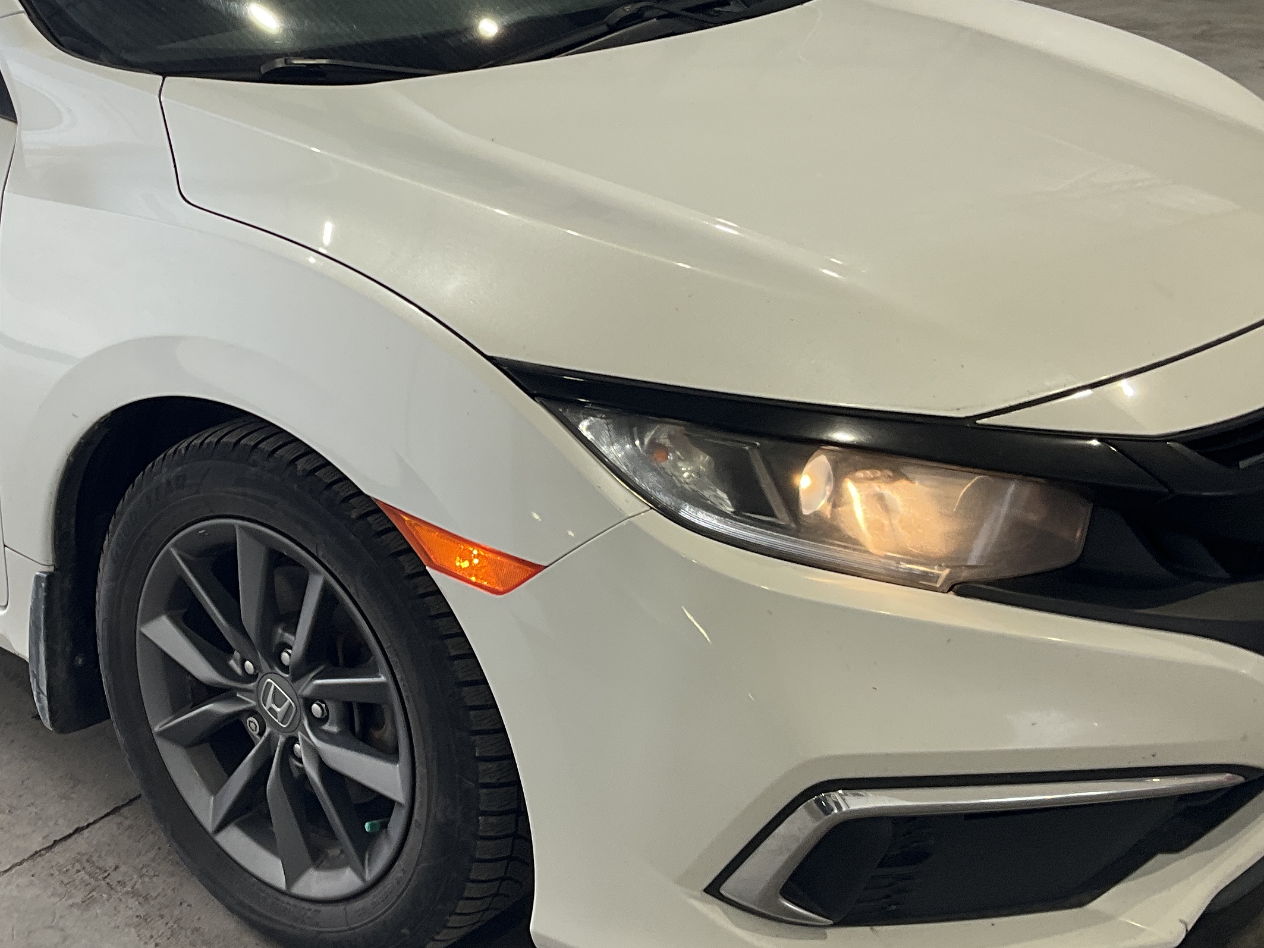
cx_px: 356
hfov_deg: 34.4
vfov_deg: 26.5
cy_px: 342
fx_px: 2008
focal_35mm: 55
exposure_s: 1/122
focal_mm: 3
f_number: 1.8
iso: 25
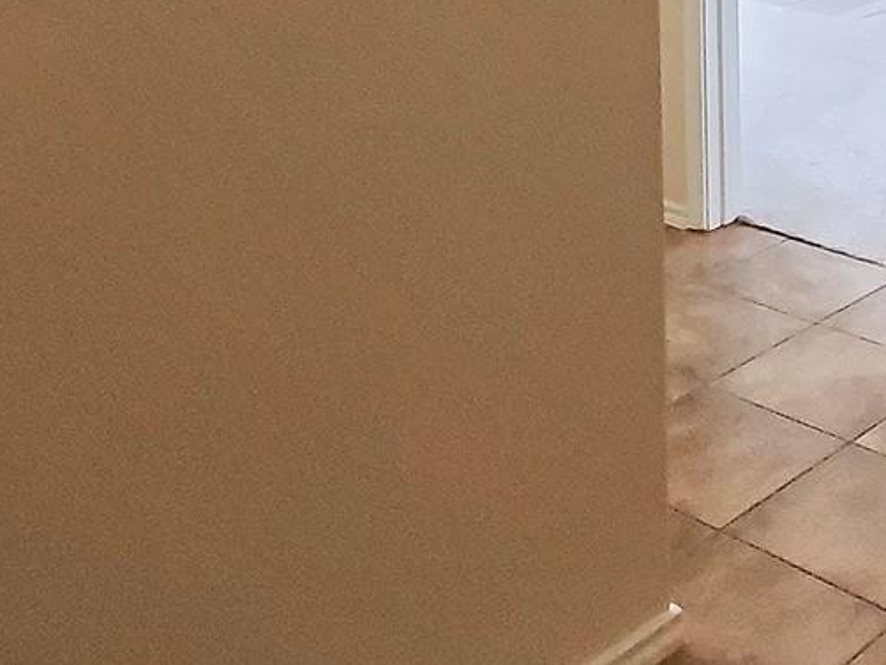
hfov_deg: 34.0
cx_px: 810
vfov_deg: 23.9
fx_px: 1357
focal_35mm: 53
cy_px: -223
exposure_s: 1/60
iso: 400
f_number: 2.2
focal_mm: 1.8
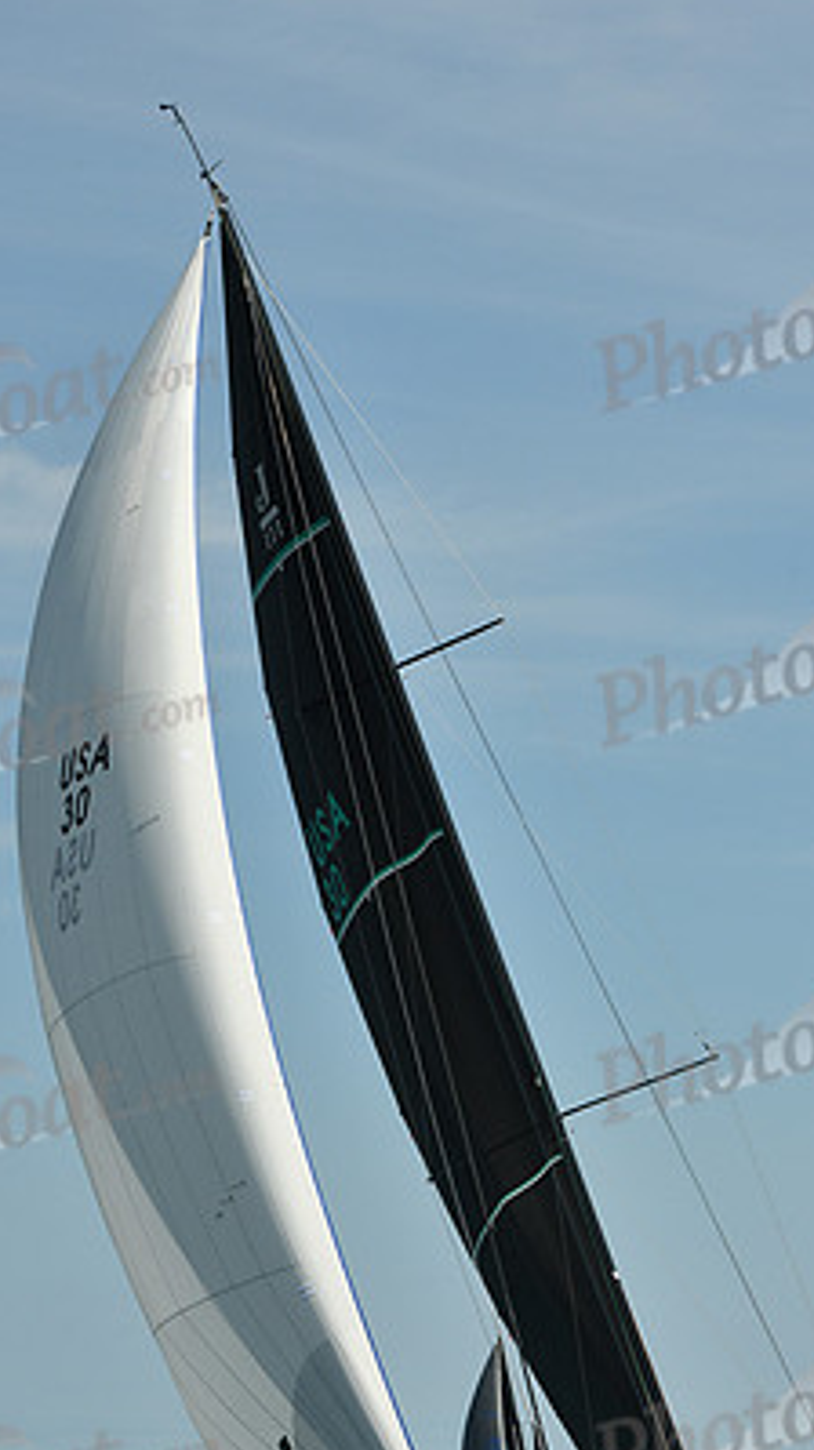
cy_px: 894
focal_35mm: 125
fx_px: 4804
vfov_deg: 17.1
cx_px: 409
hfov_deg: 9.7
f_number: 11
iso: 320
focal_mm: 82
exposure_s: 1/1000
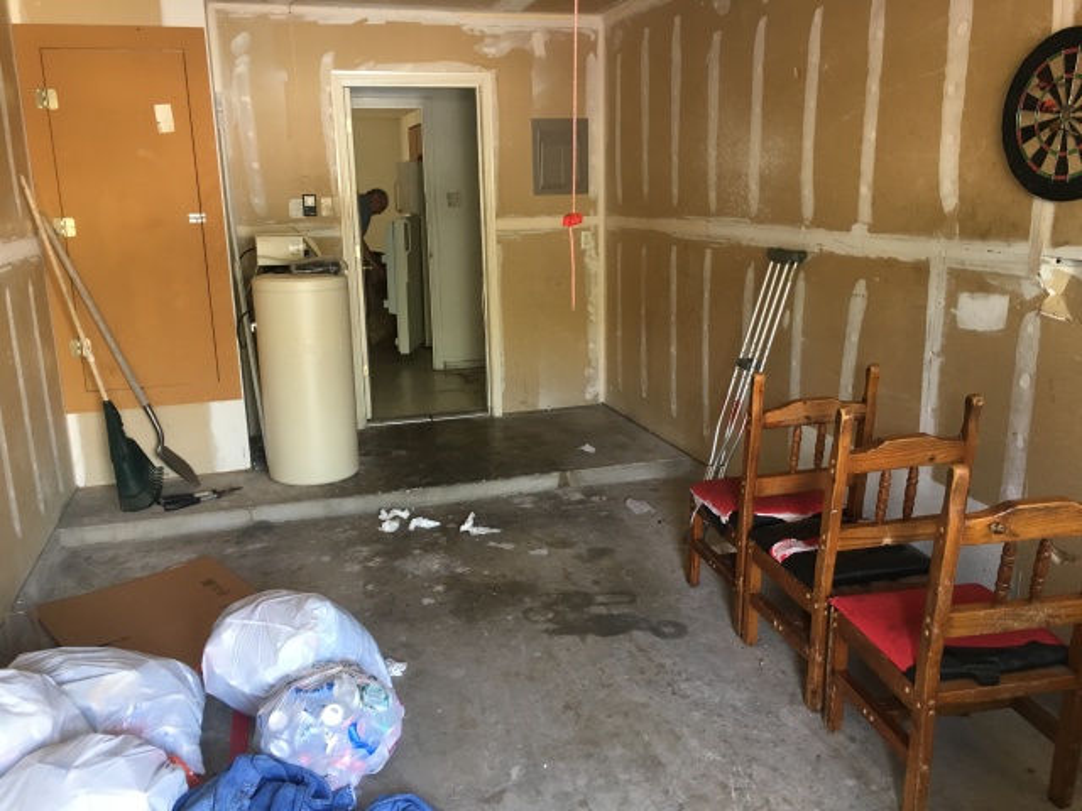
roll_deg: +2.2
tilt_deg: -12.9
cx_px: 541
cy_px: 406
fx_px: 906
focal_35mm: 29
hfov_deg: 61.7
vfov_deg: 48.2
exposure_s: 1/30
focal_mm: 4.15
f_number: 2.2
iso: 100
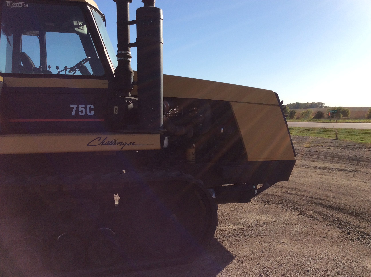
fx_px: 342
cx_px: 186
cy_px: 138
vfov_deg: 44.1
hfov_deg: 56.9
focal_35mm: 32
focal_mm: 3.3
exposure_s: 1/1972
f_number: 2.4
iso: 32
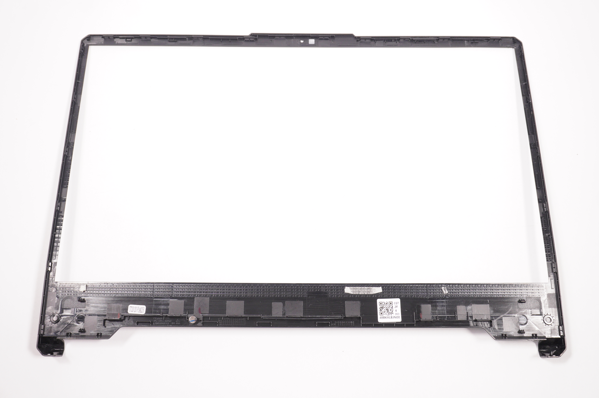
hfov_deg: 55.1
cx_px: 300
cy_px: 199
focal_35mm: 34
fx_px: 574
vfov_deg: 38.3
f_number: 5.6
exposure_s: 1/100
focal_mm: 23
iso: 500
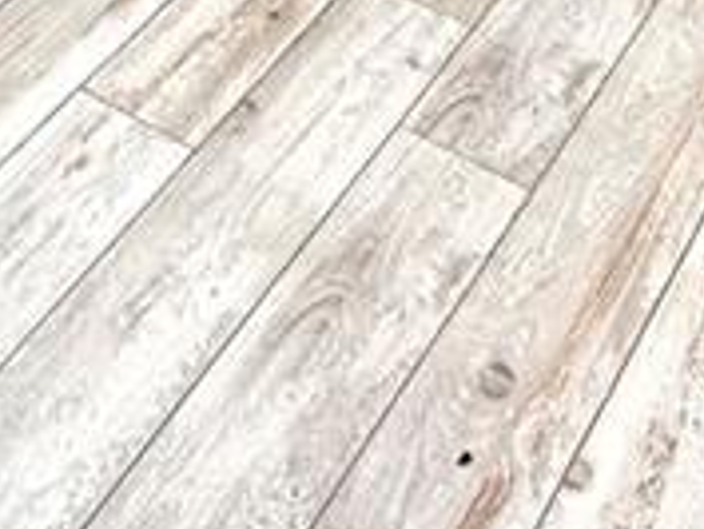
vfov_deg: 10.5
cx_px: 255
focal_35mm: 95
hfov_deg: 20.6
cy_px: -1098
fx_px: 1933
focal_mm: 2.22
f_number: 2.2
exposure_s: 1/99
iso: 50
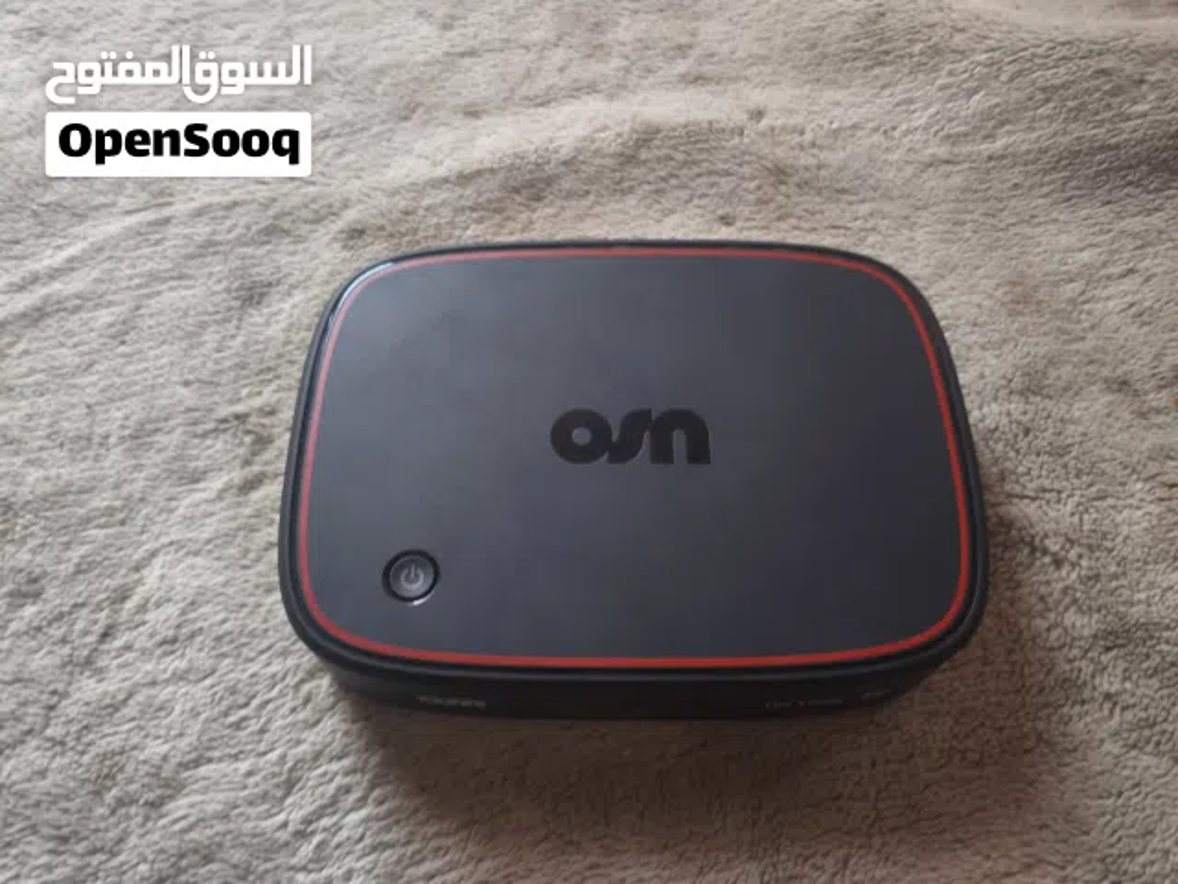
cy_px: 442
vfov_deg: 58.9
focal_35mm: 23
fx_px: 783
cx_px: 589
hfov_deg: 73.9
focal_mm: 4.09
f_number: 1.6
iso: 217
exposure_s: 1/50
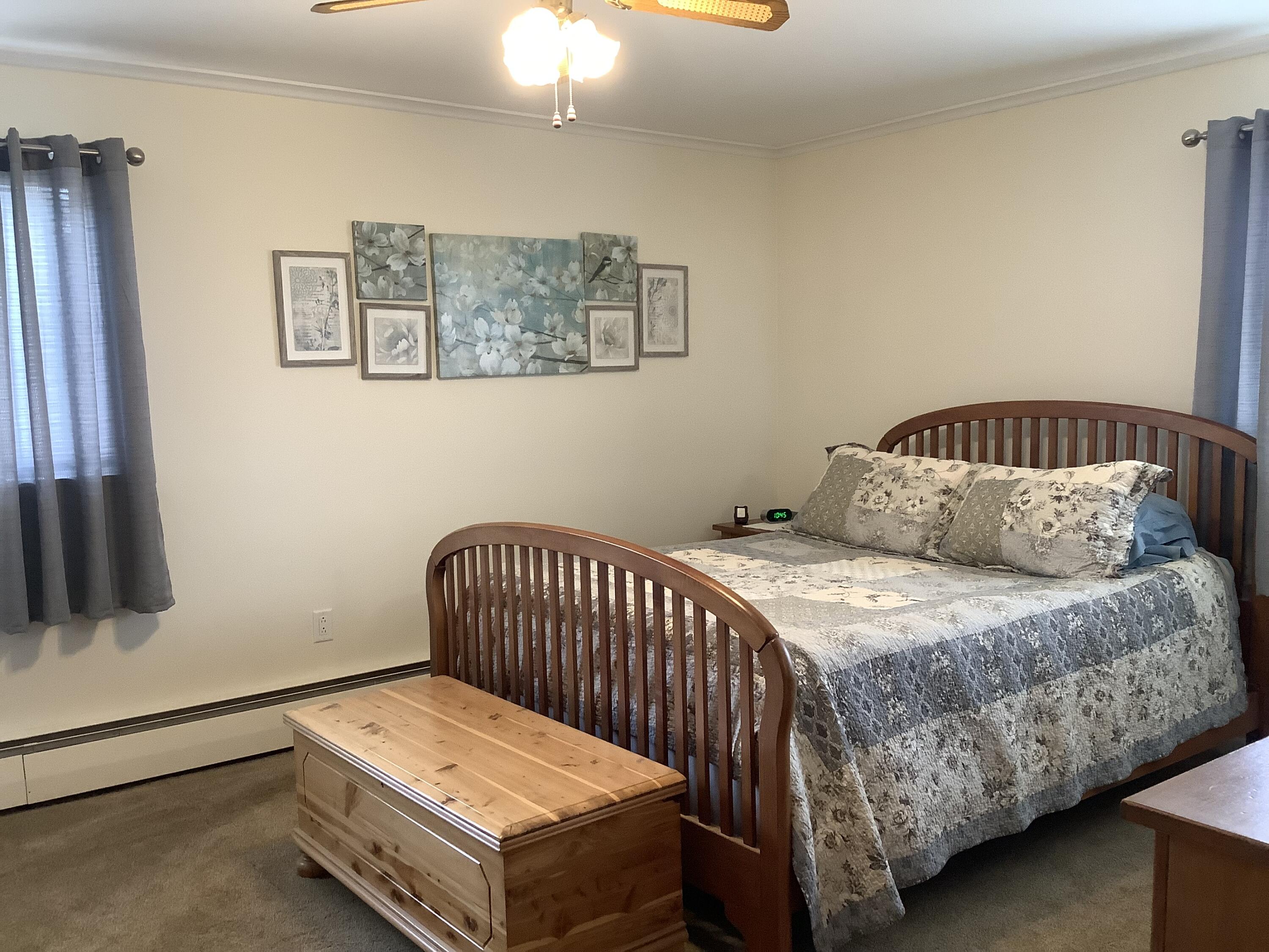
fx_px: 1136
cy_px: 476
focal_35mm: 31
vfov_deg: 45.4
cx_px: 634
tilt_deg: -5.8
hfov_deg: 58.4
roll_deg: +0.2
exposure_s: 1/60
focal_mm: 3.3
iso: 250
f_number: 2.4
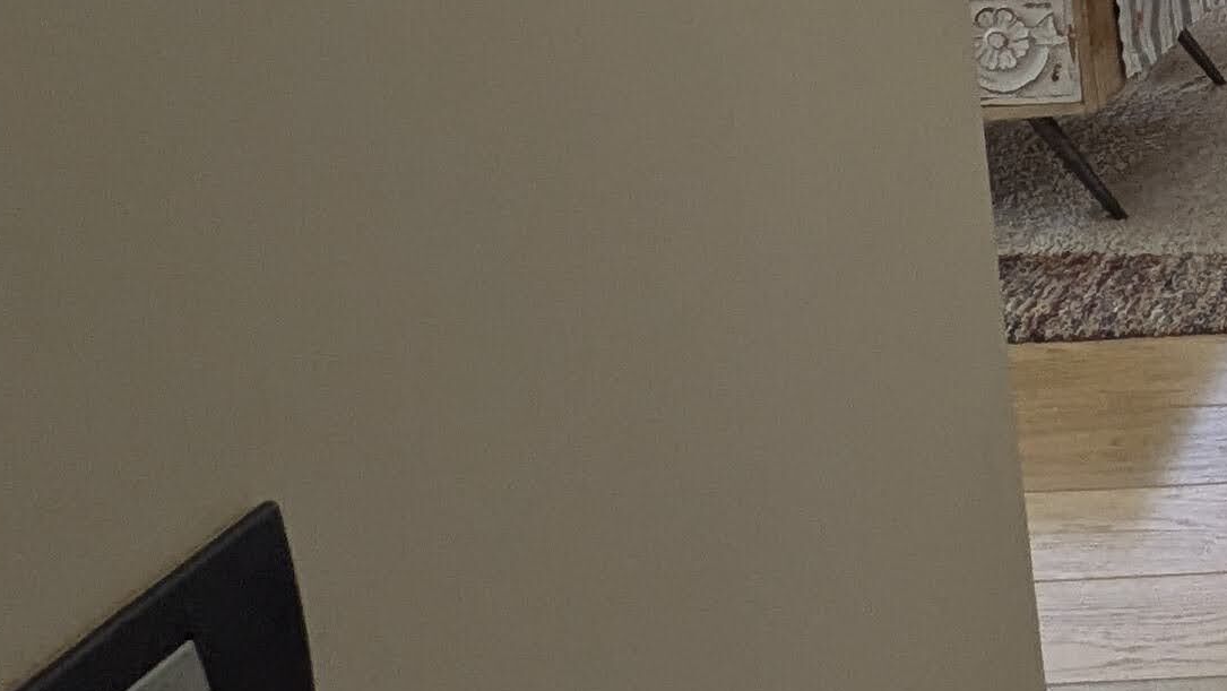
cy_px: -489
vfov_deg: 16.1
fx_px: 2115
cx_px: 1985
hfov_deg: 23.5
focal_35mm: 65
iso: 50
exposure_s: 1/124
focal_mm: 1.83
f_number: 2.2
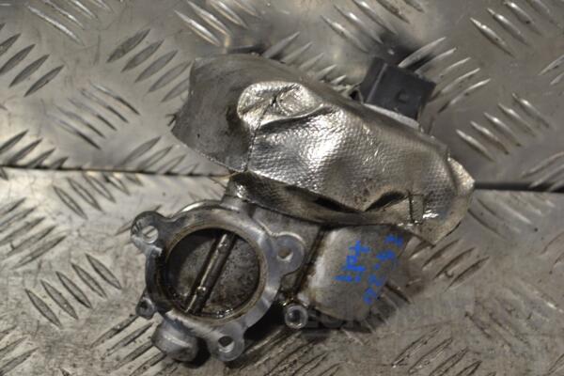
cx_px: 282
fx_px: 1292
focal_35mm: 82
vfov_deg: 16.6
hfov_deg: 24.6
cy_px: 188
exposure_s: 1/100
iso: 400
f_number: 5.6
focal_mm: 55
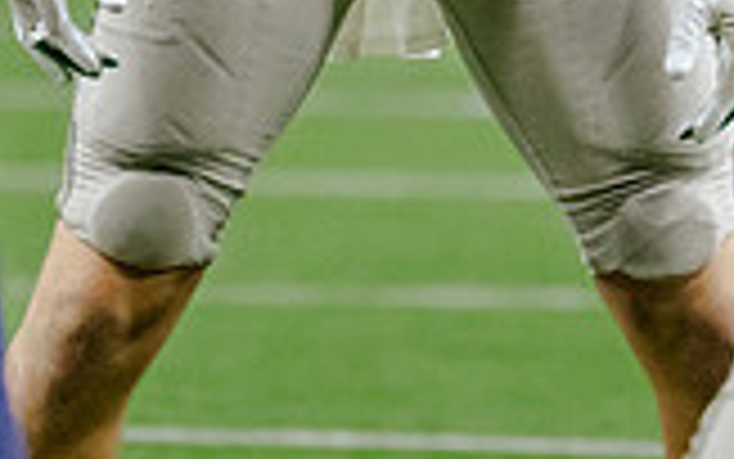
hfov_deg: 1.8
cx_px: 405
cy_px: -525
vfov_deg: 1.1
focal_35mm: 1199
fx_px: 23993
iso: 3200
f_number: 2.8
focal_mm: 200
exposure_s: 1/1250
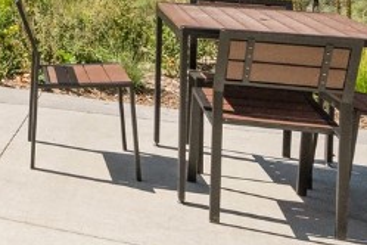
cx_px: -205
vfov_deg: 17.1
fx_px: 754
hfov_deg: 22.0
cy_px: -96
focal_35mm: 74
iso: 1800
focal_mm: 16
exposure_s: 1/4000
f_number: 8
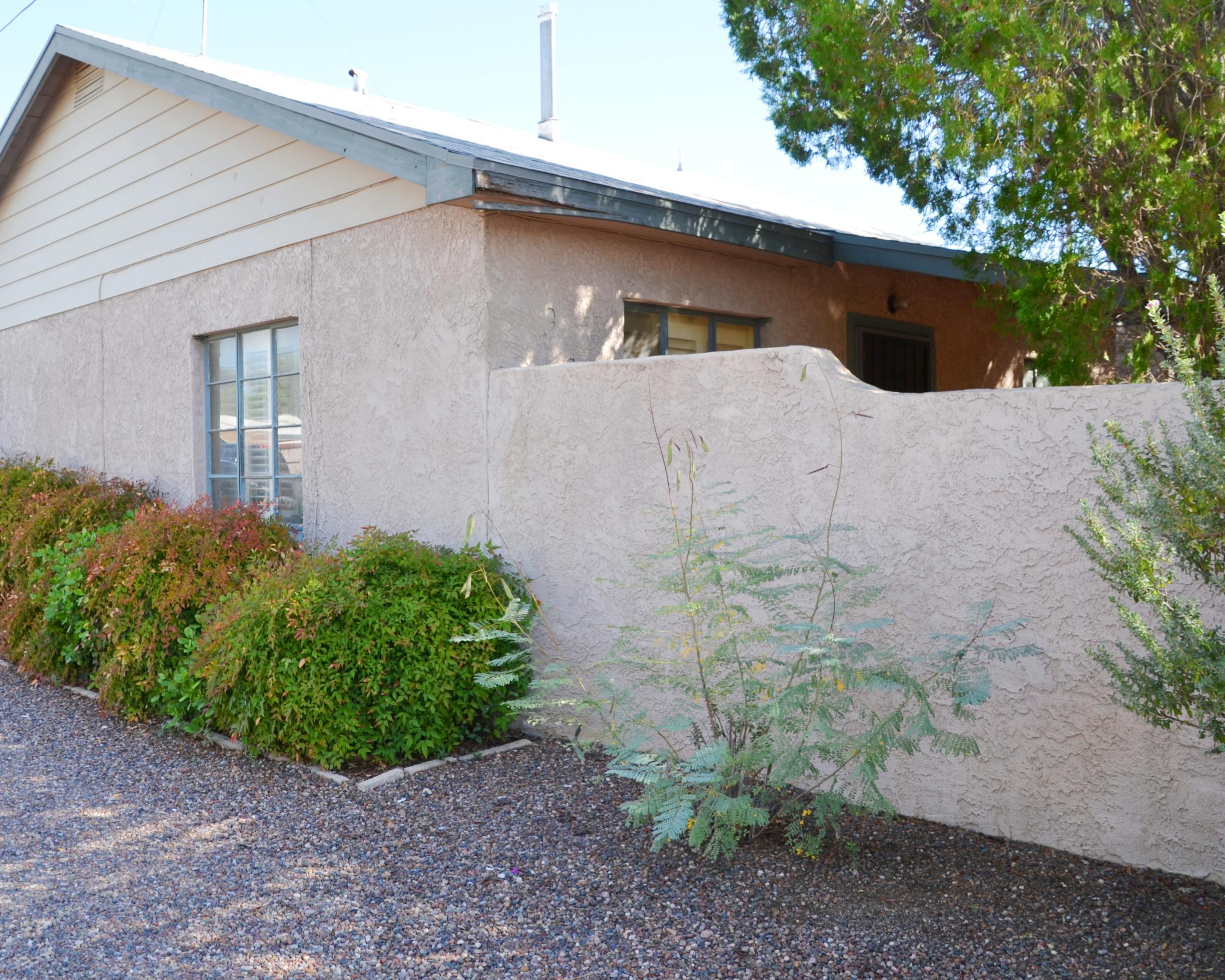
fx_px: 1124
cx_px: 495
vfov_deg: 47.1
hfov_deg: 56.8
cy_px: 486
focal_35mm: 31
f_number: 6.3
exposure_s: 1/160
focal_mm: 18
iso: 100
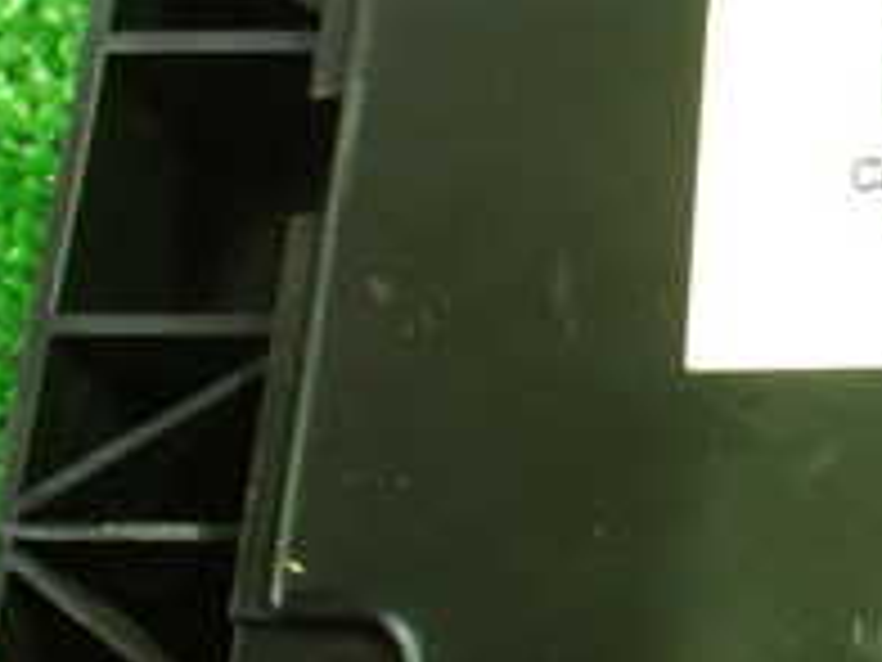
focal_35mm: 92
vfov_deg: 16.0
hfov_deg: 19.6
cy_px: 216
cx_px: 1152
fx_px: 2344
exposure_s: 1/30
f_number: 2.3
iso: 1250
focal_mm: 5.4
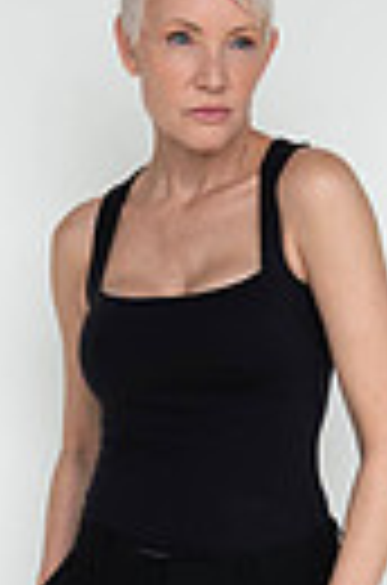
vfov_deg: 16.6
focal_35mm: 118
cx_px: 198
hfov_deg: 11.6
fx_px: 1913
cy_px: 706
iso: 640
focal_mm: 34
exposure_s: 1/125
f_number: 6.3
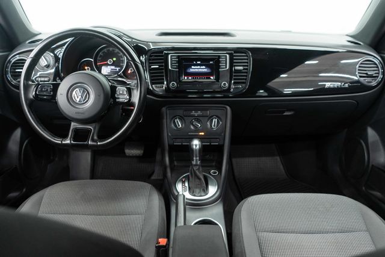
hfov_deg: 65.5
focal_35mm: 28
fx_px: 299
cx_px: 192
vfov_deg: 46.4
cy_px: 128
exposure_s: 1/40
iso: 1250
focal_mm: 28
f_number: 3.2
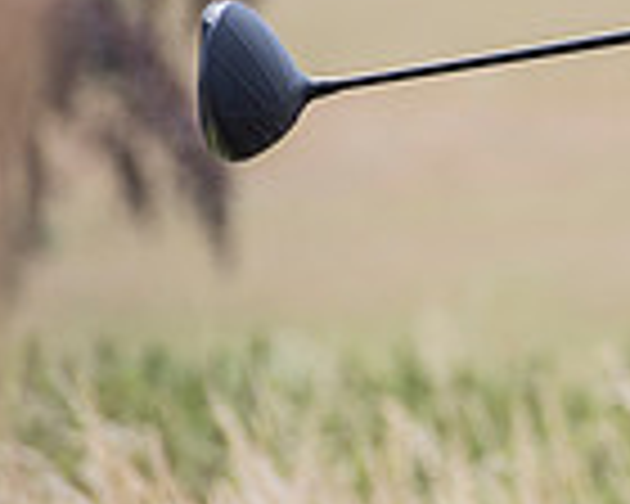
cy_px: -56
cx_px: 1296
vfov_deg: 2.0
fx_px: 14488
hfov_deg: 2.5
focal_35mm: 777
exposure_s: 1/1600
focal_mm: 200
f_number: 5.6
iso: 400
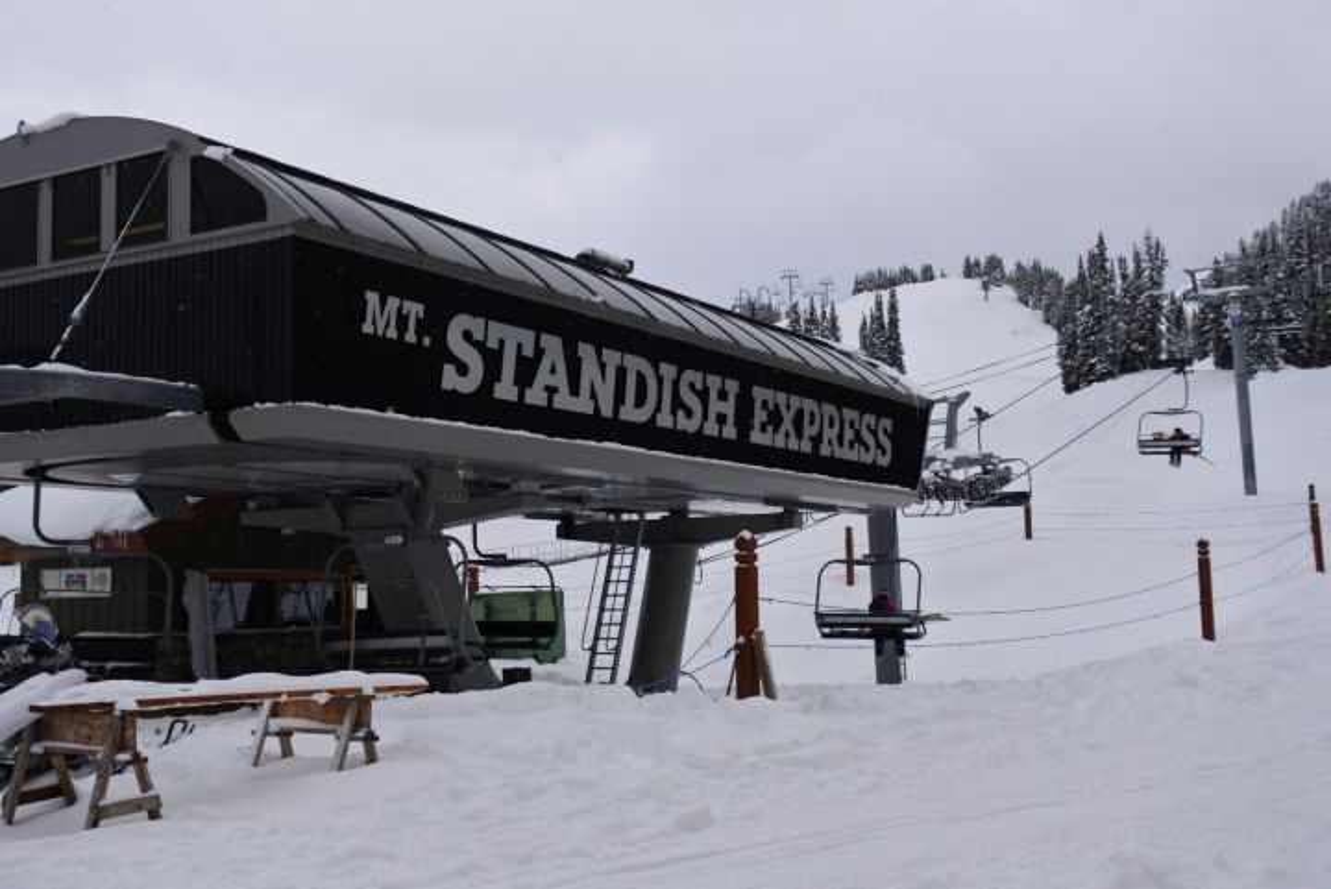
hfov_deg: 47.4
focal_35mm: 41
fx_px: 1517
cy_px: 444
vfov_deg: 32.7
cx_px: 666
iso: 160
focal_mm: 15.3
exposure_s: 1/640
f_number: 4.5
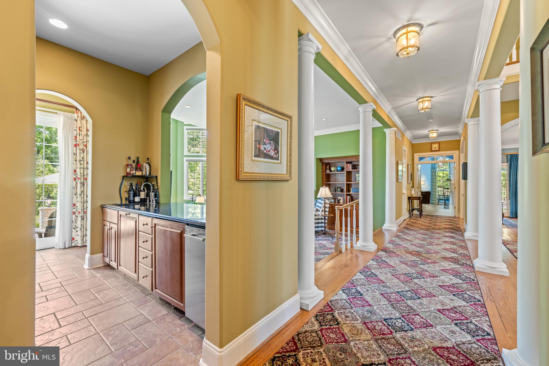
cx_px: 274
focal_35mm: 14
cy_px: 183
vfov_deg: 81.2
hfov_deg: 104.3
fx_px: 213
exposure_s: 1/2
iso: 320
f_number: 7.1
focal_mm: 14
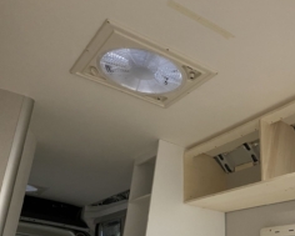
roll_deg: -4.6
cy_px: 179
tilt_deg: +15.2
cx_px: 248
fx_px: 376
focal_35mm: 43
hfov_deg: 40.6
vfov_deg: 34.2
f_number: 1.8
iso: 320
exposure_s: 1/50
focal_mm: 4.25
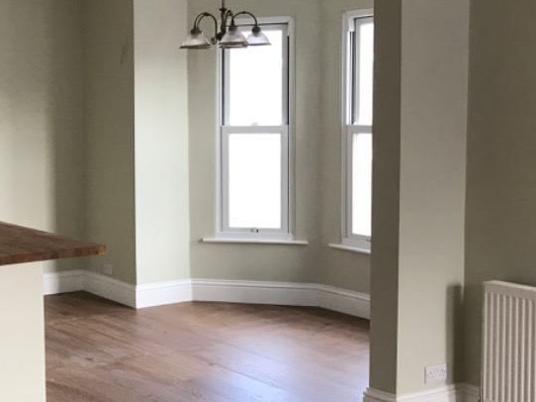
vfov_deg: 23.6
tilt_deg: -5.3
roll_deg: +1.2
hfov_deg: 30.1
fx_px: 960
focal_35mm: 62
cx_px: 72
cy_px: 182
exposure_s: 1/33
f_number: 1.8
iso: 25
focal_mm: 3.99
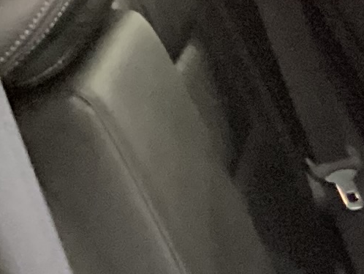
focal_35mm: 203
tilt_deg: -22.4
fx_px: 2136
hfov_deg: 9.0
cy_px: 315
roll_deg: -0.1
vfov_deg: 7.3
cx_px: 799
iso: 640
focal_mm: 3.3
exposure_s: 1/17
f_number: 2.4
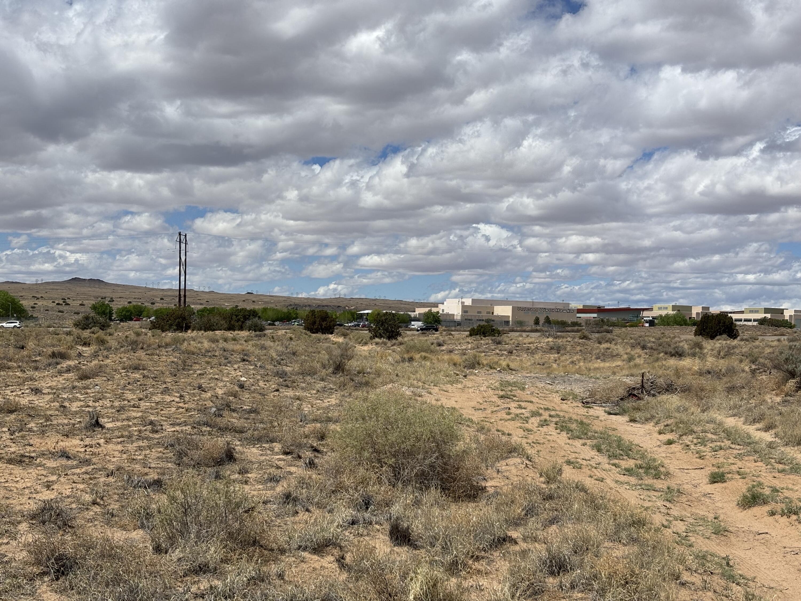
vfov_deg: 28.0
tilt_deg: +0.8
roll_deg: -1.0
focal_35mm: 52
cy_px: 300
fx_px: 1203
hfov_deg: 36.8
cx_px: 400
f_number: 1.6
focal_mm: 5.96
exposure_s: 1/7194
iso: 40
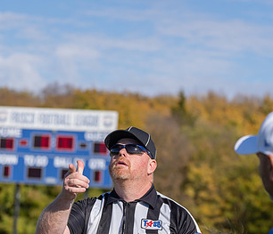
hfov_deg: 13.2
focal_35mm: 142
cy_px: 192
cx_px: 142
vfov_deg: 11.3
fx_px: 1181
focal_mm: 70
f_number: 2.8
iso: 400
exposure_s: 1/8000
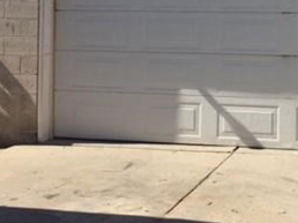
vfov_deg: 19.7
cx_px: 261
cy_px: -6
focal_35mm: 72
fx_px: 619
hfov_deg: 26.3
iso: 32
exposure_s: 1/2198
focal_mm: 4.15
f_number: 2.2
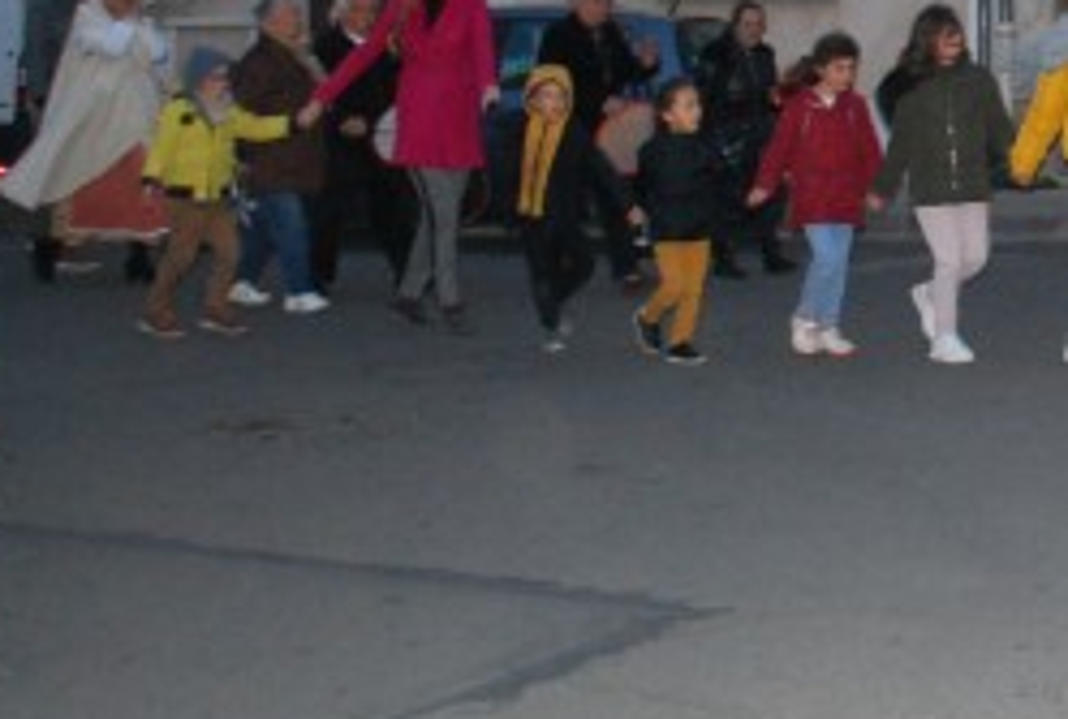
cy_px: -62
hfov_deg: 21.2
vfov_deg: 15.4
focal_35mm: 87
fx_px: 2589
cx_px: 1382
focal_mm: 18
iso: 1000
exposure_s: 1/60
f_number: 3.5
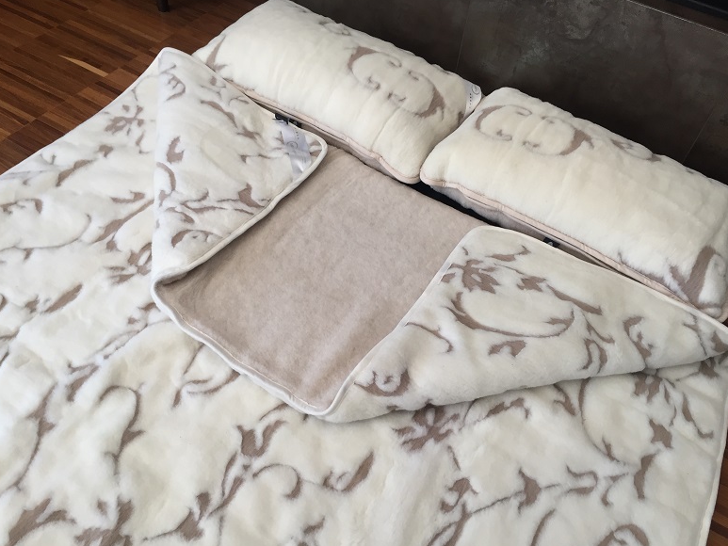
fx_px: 631
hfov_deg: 59.9
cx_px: 374
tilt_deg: -51.0
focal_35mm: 30
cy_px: 276
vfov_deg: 46.8
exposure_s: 1/33
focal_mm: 4.15
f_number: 2.2
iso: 32
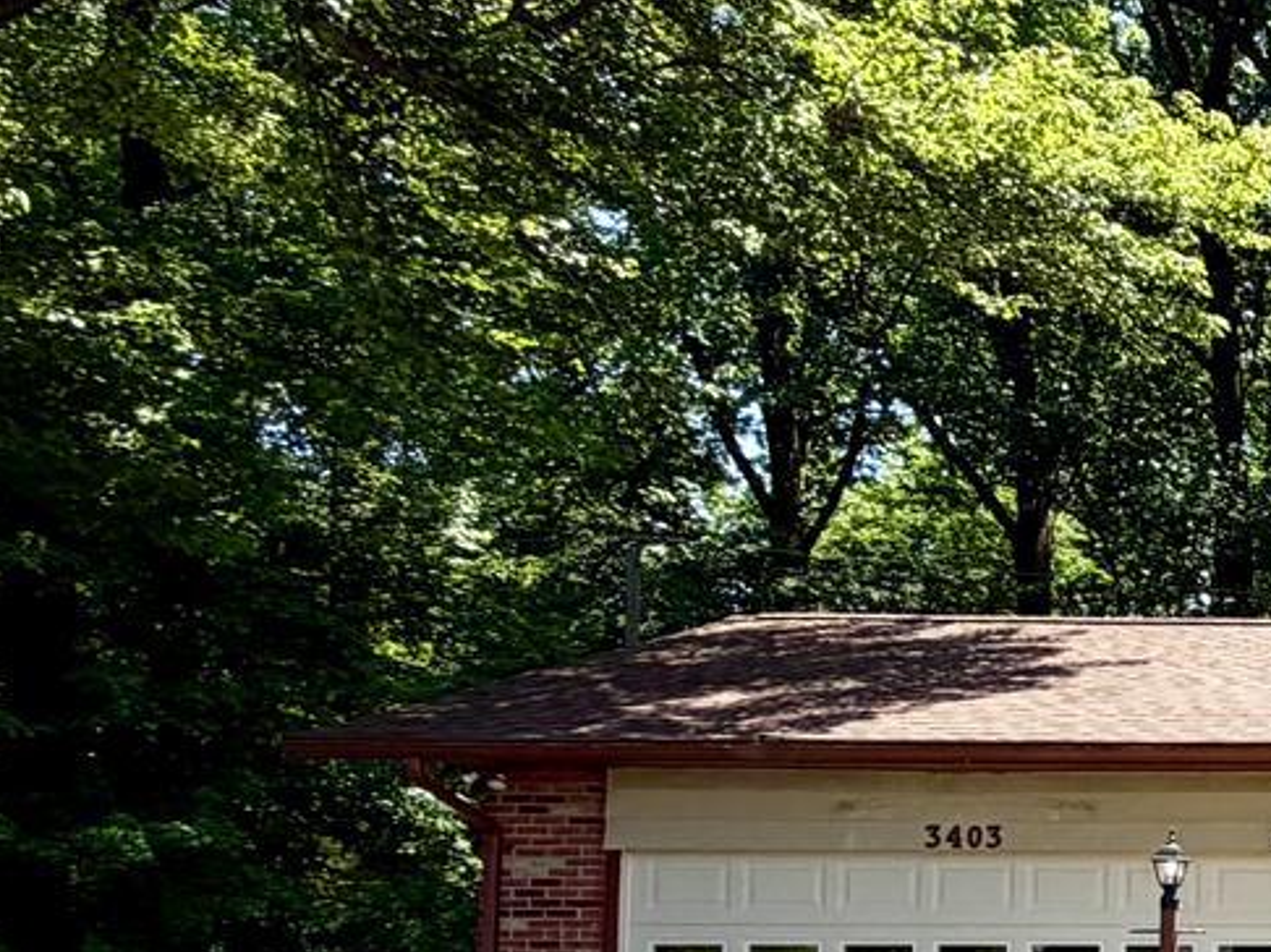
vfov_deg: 24.0
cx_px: 2210
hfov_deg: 22.1
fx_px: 2165
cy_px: 876
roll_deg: +0.7
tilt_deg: +1.9
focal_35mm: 59
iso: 40
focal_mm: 2.22
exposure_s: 1/502
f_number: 2.2
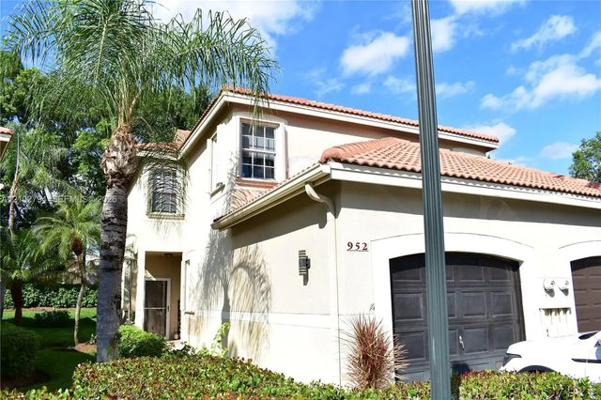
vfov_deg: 47.9
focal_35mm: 27
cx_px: 300
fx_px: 450
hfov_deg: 67.4
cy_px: 200
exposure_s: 1/200
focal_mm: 18
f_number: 8
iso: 100
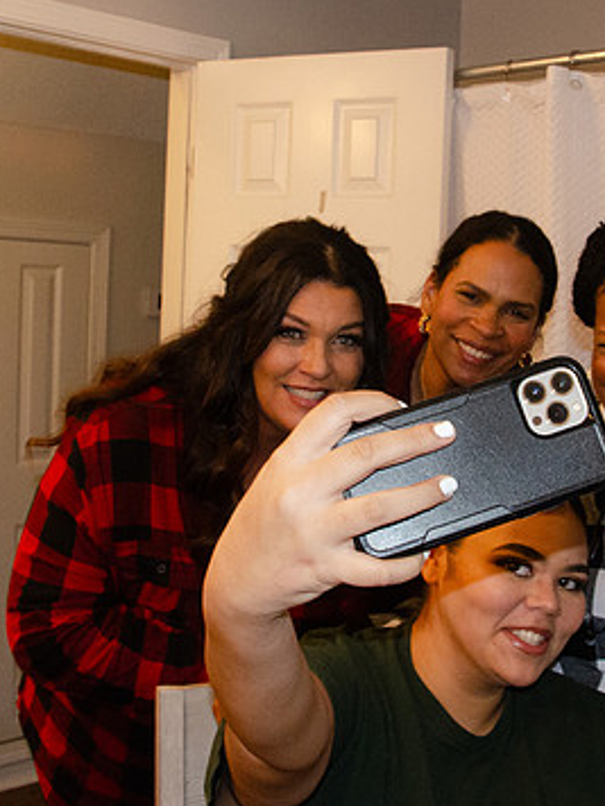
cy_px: 317
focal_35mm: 54
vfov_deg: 35.4
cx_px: 391
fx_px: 1258
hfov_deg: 26.9
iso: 2500
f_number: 6.3
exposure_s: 1/60
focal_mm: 18
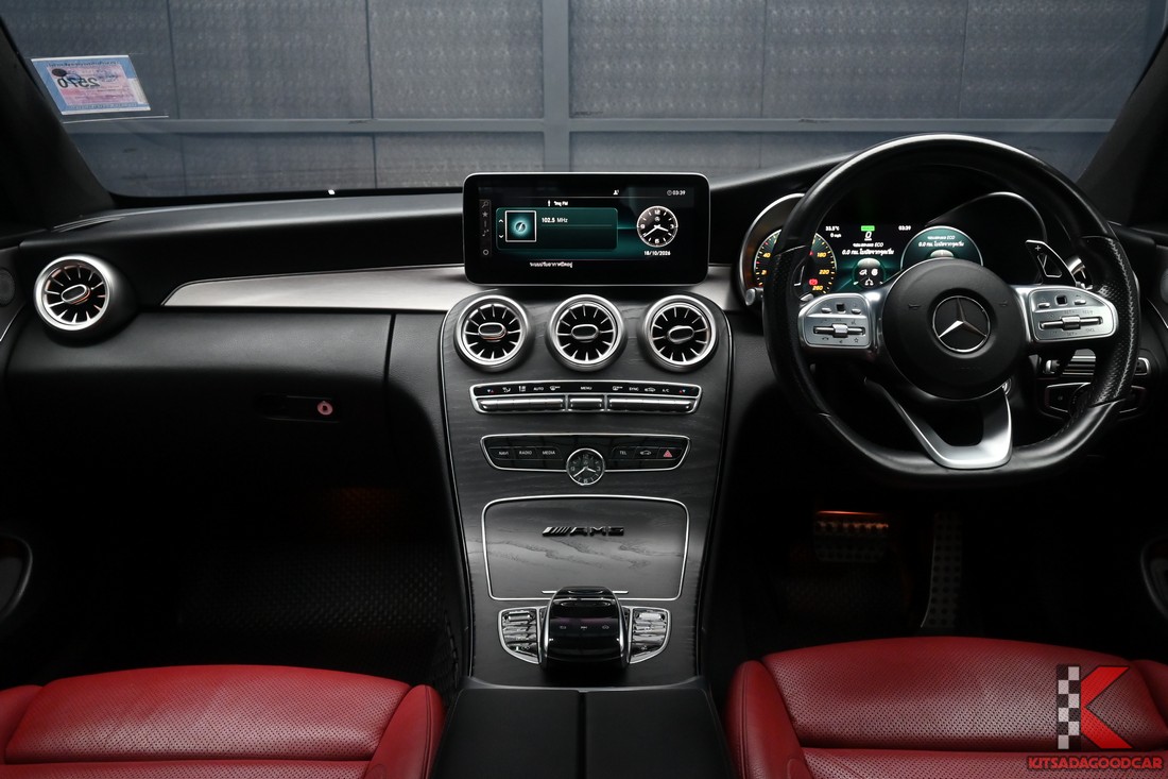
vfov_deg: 44.9
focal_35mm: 29
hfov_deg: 63.7
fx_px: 941
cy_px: 390
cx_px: 584
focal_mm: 19.5
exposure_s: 1/30
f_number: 6.7
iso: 1100
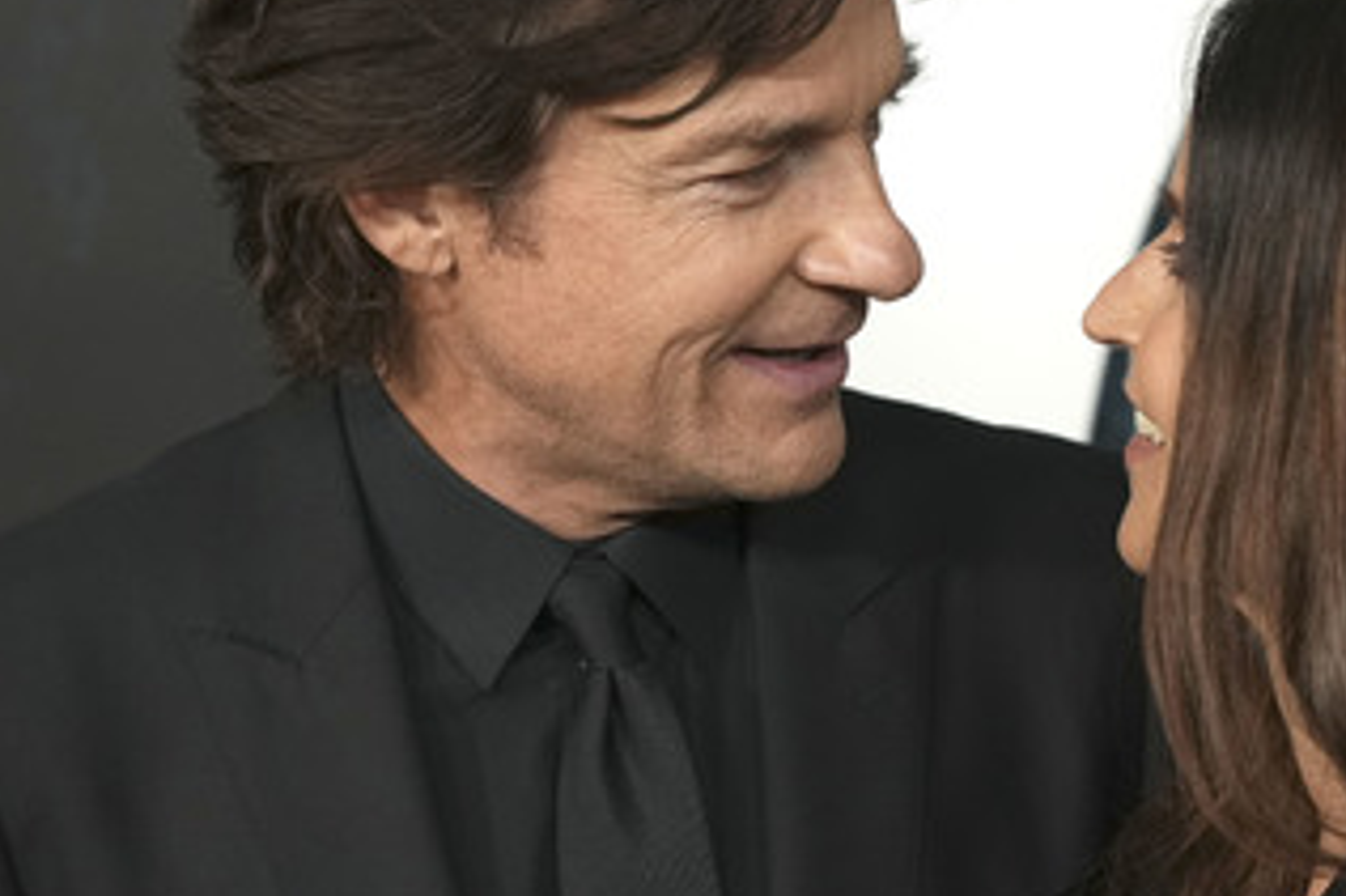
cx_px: 917
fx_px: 5306
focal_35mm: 142
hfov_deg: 14.4
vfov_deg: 9.6
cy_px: 335
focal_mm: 100
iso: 6400
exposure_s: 1/320
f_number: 5.6
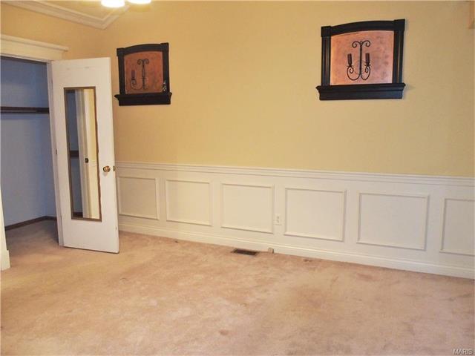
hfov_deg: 63.4
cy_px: 178
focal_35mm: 28
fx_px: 384
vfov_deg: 49.7
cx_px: 238
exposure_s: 1/30
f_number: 2.8
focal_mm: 6
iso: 500
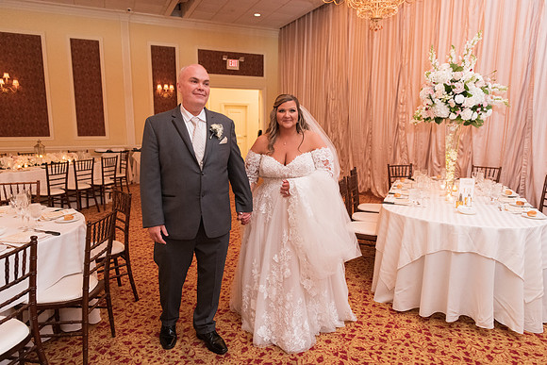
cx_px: 274
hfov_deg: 73.7
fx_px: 365
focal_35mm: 24
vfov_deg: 53.2
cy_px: 182
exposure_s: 1/100
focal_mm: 24
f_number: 2.8
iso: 3200
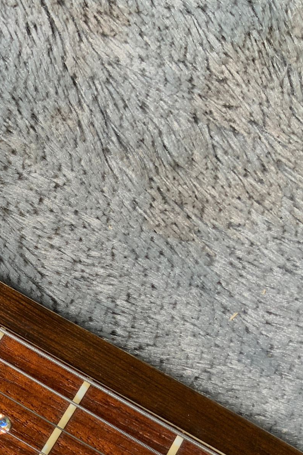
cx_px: -138
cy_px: 364
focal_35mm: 65
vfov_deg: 30.2
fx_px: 821
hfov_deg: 18.7
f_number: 1.8
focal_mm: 3
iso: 64
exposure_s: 1/78
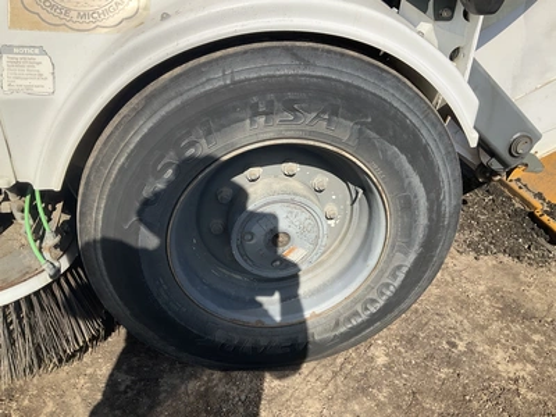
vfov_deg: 48.2
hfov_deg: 61.7
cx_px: 278
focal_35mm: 29
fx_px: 466
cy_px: 208
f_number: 1.8
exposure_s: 1/1534
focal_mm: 3
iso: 25
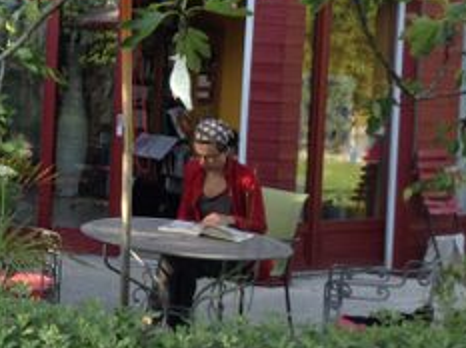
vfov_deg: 17.2
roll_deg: -3.4
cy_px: 68
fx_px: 1143
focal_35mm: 85
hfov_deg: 21.1
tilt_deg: -2.2
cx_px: -122
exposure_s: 1/125
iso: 25
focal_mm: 3.3
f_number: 2.4
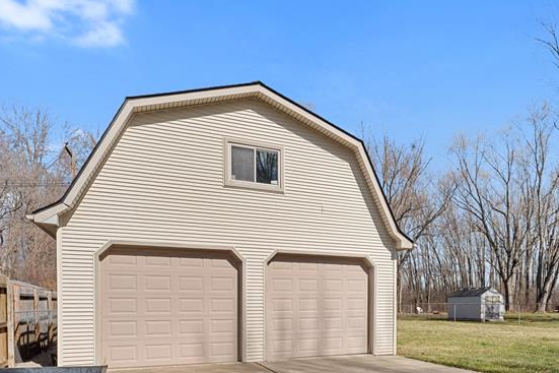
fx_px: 404
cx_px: 332
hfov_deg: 68.8
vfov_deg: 46.2
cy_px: 313
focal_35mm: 26
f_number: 8
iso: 500
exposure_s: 1/500
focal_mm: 14
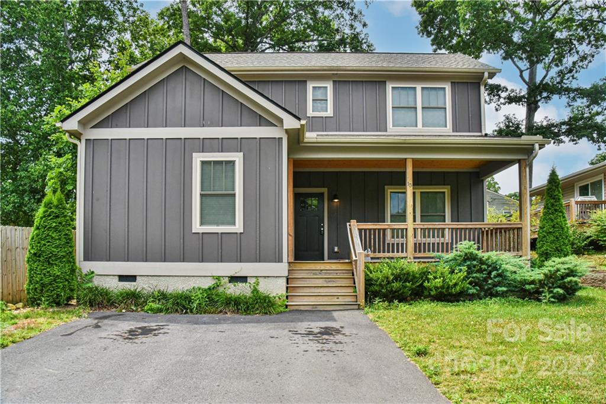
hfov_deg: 73.7
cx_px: 303
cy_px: 202
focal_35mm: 24
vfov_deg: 53.1
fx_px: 404
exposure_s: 1/320
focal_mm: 24
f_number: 9
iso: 1600
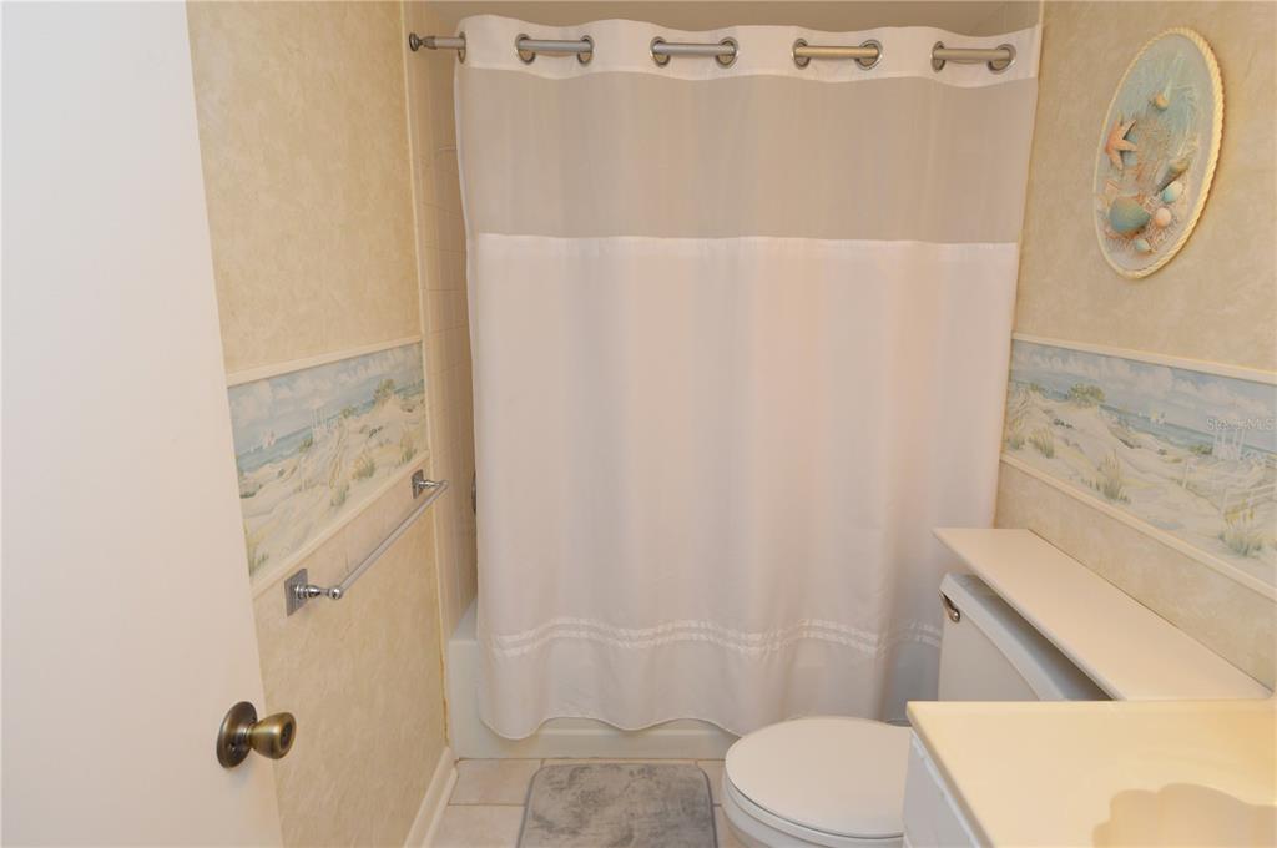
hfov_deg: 90.1
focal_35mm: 18
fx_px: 638
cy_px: 424
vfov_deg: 67.2
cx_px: 638
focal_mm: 12
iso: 400
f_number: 5
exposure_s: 1/100
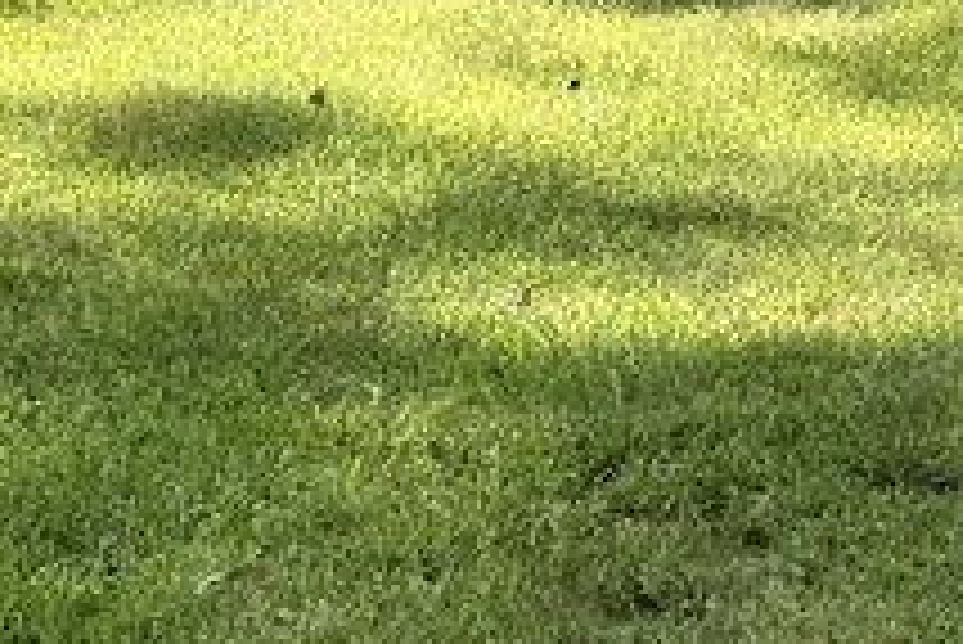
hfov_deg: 12.0
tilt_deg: -10.7
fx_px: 4497
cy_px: -68
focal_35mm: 168
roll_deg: -1.0
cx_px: 1048
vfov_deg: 8.1
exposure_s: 1/812
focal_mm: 6.76
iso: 80
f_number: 1.78
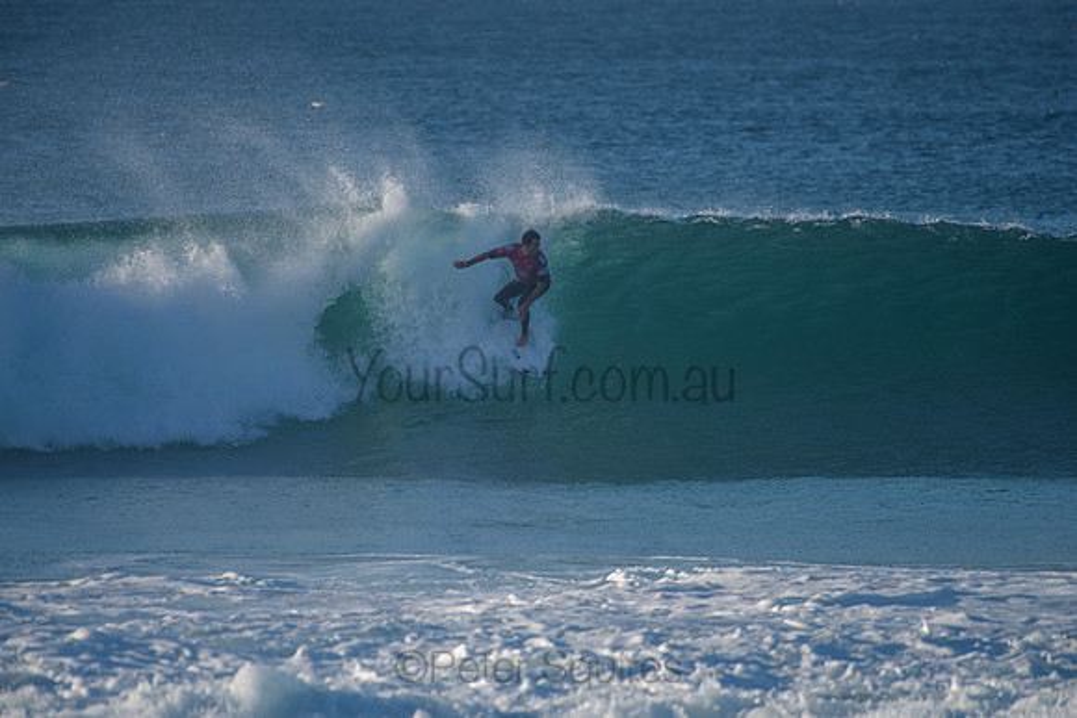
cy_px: 342
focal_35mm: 540
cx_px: 540
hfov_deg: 3.8
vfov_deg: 2.5
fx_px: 16148
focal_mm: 500
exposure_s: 1/2000
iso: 280
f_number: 5.6
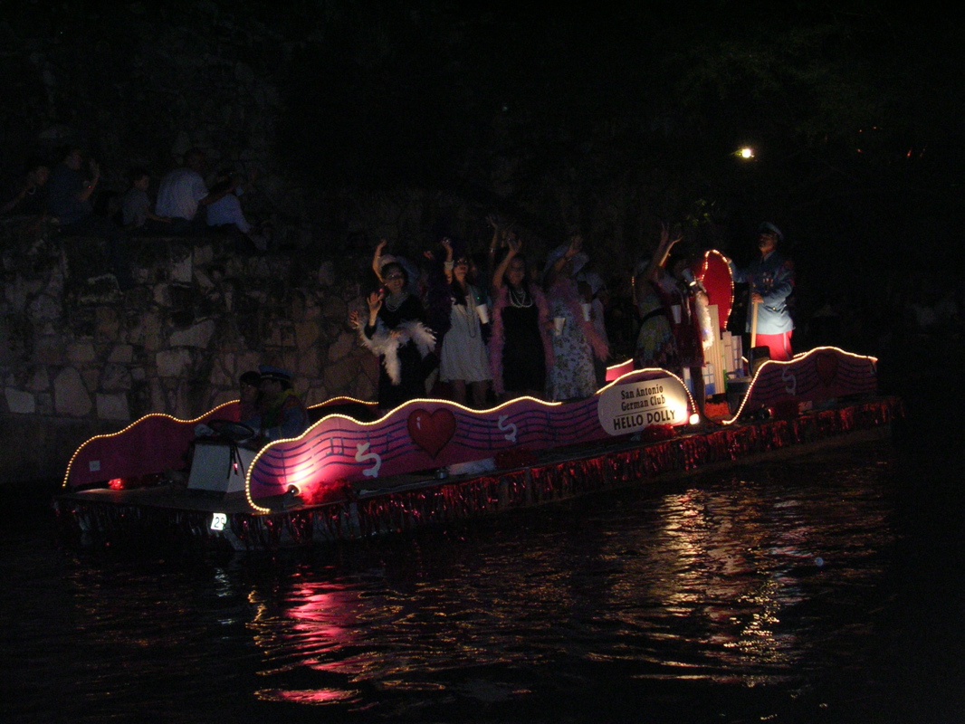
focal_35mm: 53
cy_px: 362
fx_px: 1478
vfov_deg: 27.5
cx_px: 482
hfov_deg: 36.2
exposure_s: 1/60.1
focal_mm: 8
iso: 200
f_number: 3.2
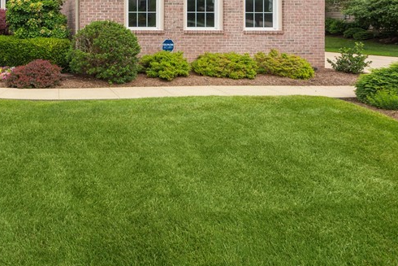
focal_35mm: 31
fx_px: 343
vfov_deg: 36.5
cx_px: 27
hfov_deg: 51.8
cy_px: -19
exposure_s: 1/200
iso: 200
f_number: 9
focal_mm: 14
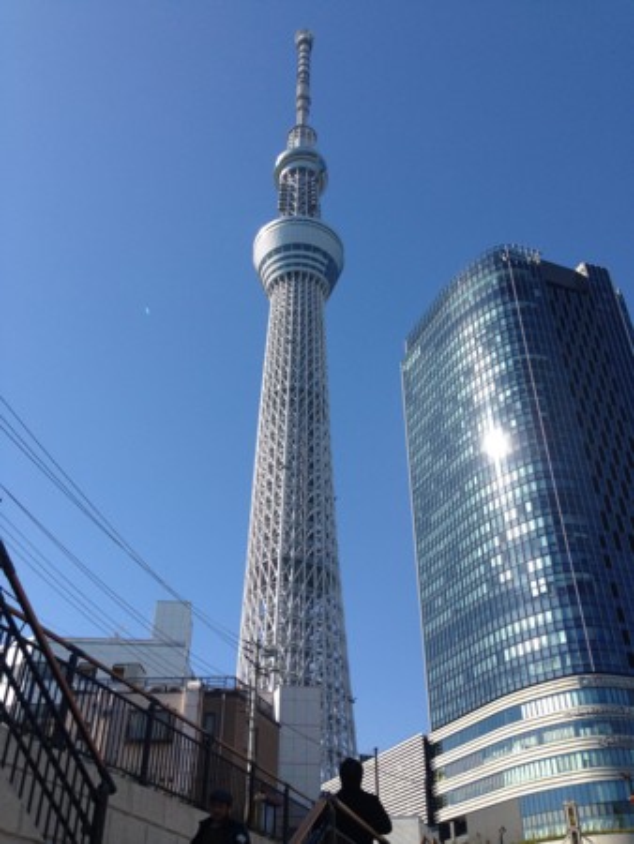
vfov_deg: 55.3
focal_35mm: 33
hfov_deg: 43.0
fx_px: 805
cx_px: 317
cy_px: 422
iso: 50
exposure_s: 1/1355
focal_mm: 4.12
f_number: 2.4
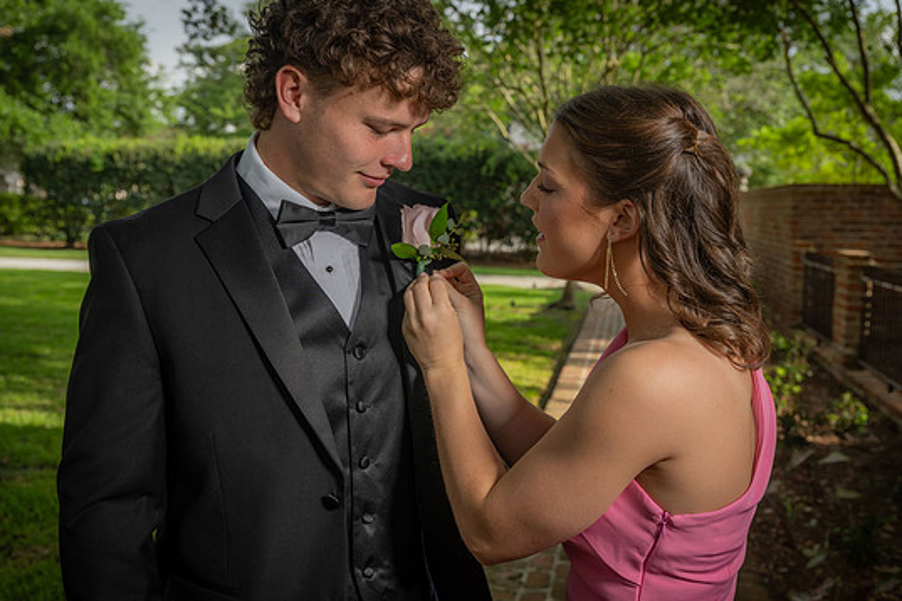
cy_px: 308
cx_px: 462
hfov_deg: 48.5
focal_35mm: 40
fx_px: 1002
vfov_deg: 33.4
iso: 100
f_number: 5.6
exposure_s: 1/160
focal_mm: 37
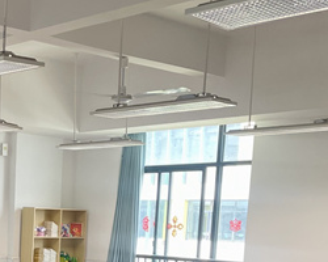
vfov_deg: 18.8
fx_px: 738
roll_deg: -2.1
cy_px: 337
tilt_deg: -8.3
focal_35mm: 76
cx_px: 22
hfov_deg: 24.2
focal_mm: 4.2
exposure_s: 1/121
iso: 100
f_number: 1.6
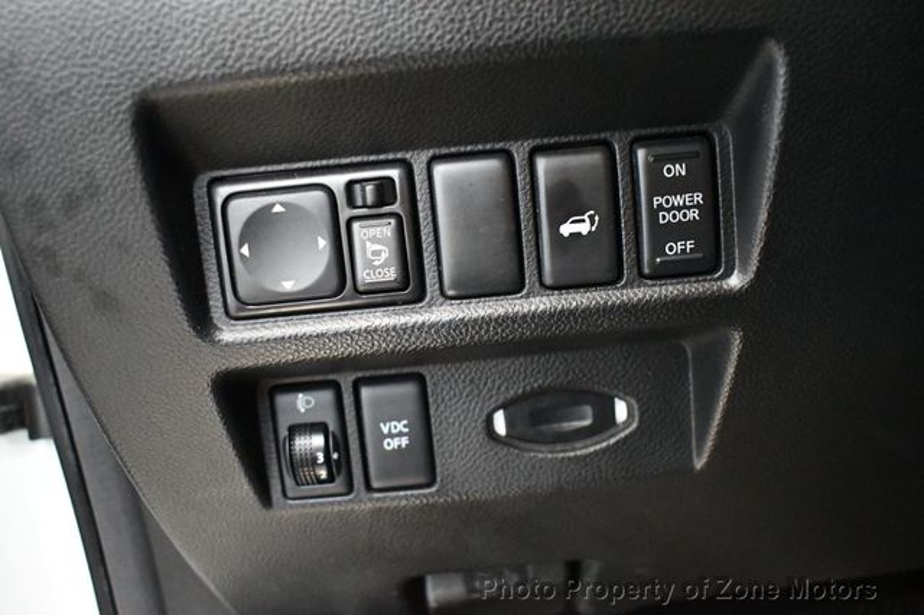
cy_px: 308
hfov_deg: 53.2
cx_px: 462
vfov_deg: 36.8
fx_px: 923
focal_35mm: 36
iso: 11400
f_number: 3.8
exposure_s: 1/60
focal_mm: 24
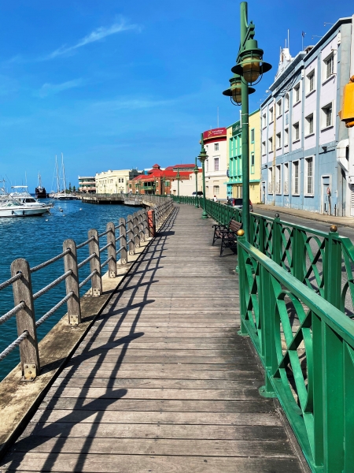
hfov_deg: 53.1
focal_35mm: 26
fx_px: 355
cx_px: 177
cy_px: 236
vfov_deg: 67.3
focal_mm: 4.25
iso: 32
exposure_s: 1/3861
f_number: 1.8
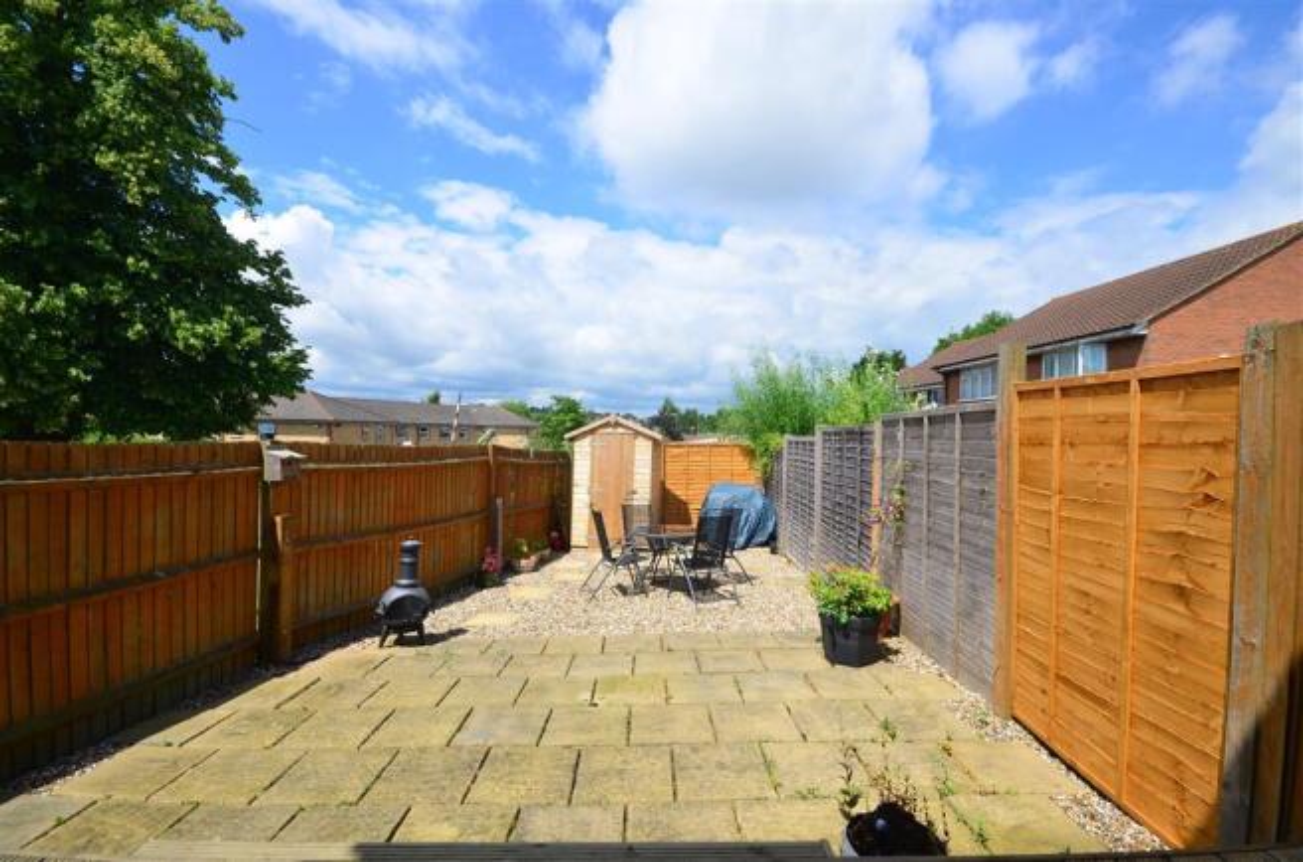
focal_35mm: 15
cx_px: 652
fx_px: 542
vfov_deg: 77.0
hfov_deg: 100.5
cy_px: 431
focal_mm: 10
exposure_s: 1/200
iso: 200
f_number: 11
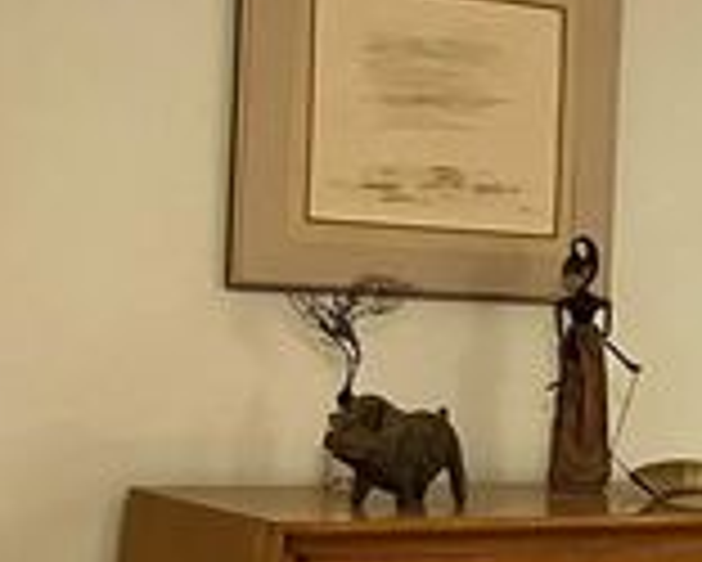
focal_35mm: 112
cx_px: 855
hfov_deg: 16.4
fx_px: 2328
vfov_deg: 13.7
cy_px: 427
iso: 200
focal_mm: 3.99
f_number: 1.8
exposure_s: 1/60
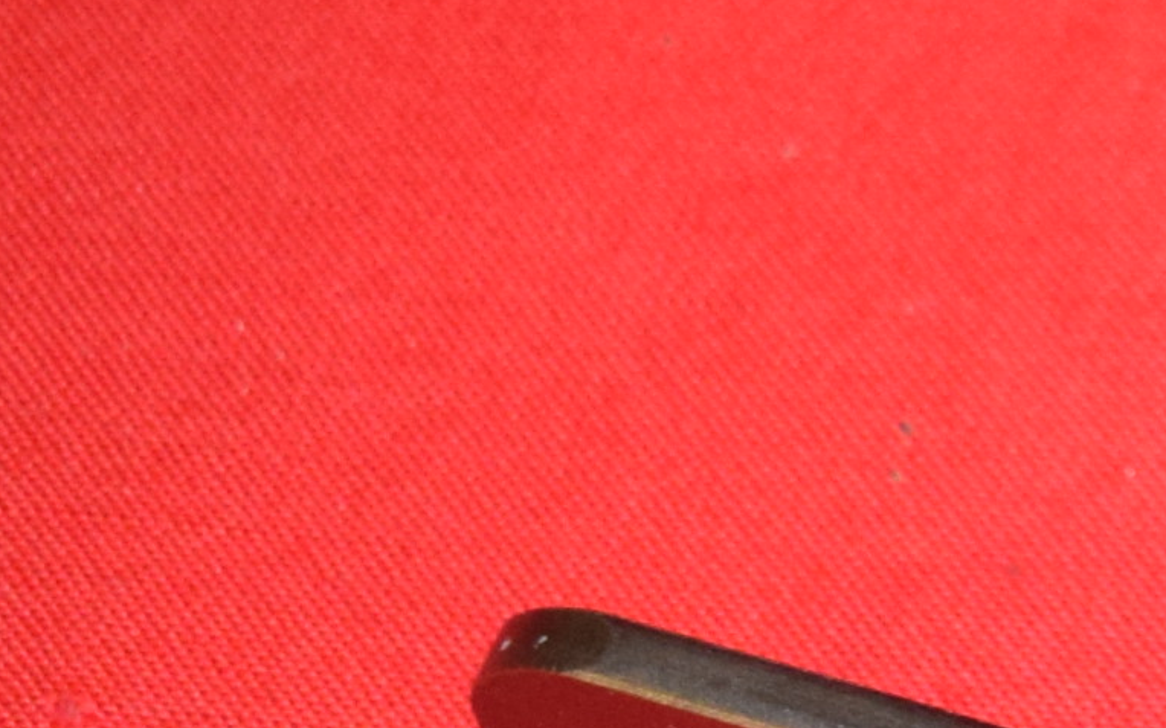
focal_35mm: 216
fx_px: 6862
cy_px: 1085
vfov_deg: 6.0
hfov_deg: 8.6
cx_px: 3097
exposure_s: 1/125
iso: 1250
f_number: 5
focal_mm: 24
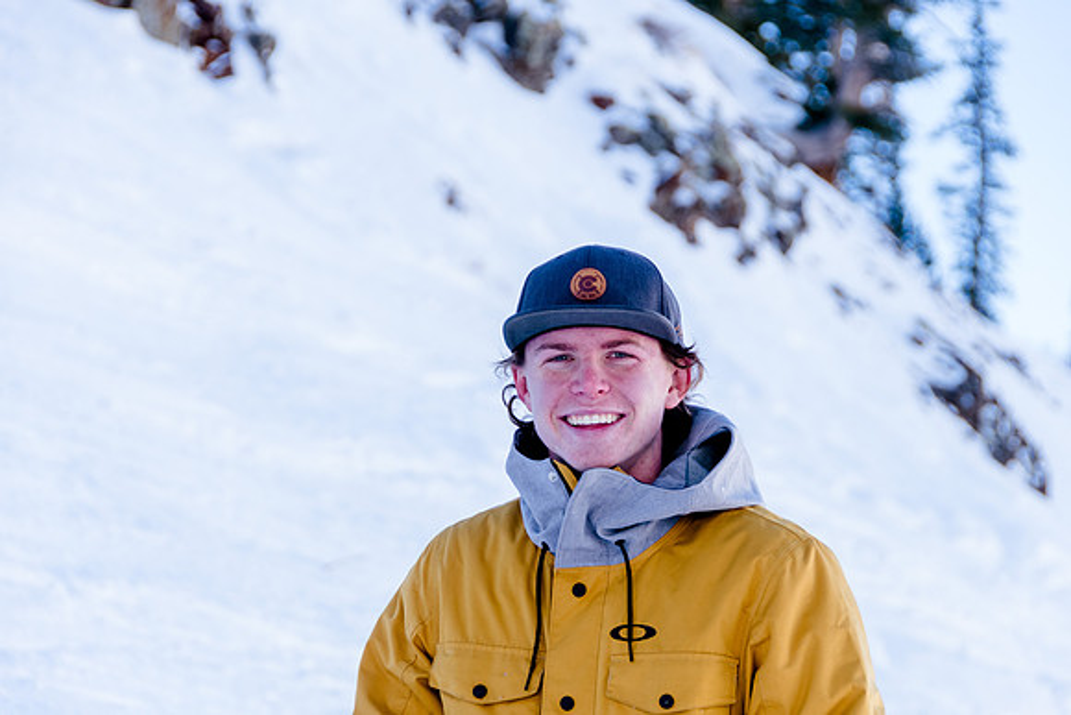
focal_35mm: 161
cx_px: 548
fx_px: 4797
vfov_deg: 8.5
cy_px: 349
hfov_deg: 12.7
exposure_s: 1/400
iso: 400
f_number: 6.3
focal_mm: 105
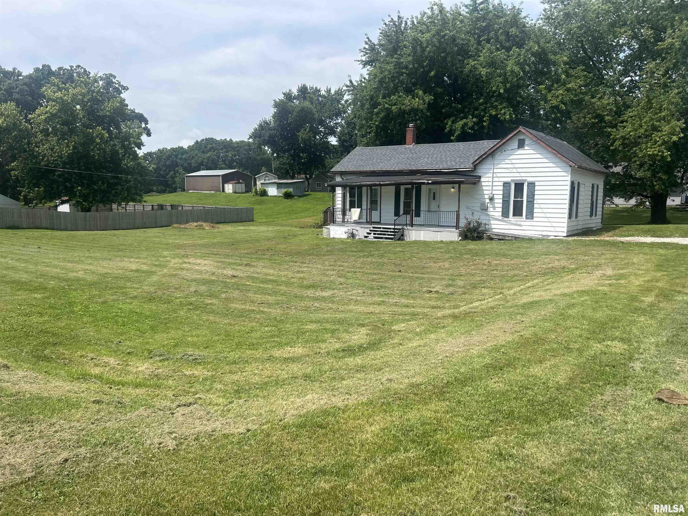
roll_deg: +0.7
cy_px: 258
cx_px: 344
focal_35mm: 26
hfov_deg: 67.3
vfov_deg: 53.1
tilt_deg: -7.0
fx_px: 517
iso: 50
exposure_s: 1/3831
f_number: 1.5
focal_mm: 5.7
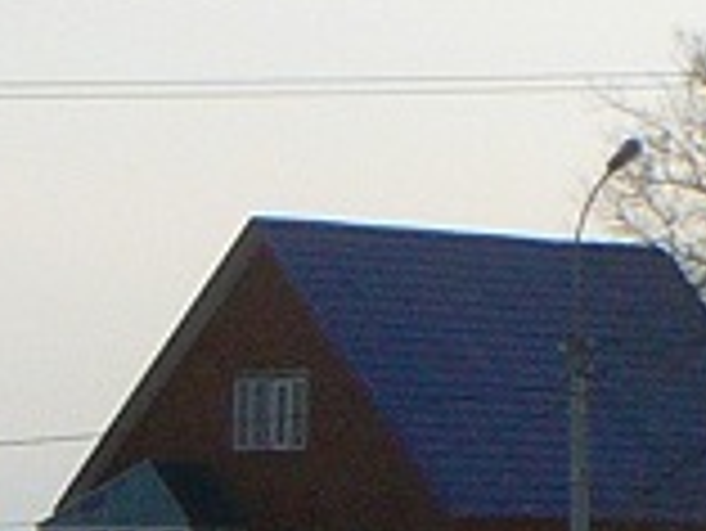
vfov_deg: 5.4
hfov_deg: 6.7
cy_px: 747
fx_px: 5613
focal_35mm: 275
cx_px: -1099
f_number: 5
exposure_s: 1/800
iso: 100
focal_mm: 6.1
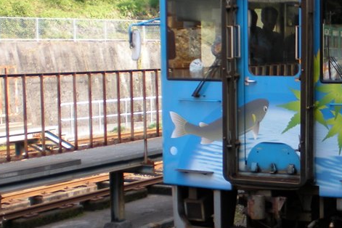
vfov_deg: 15.9
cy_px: 126
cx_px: 364
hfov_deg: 22.5
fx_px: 817
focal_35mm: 86
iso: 64
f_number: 3.1
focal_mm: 6.3
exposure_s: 1/100
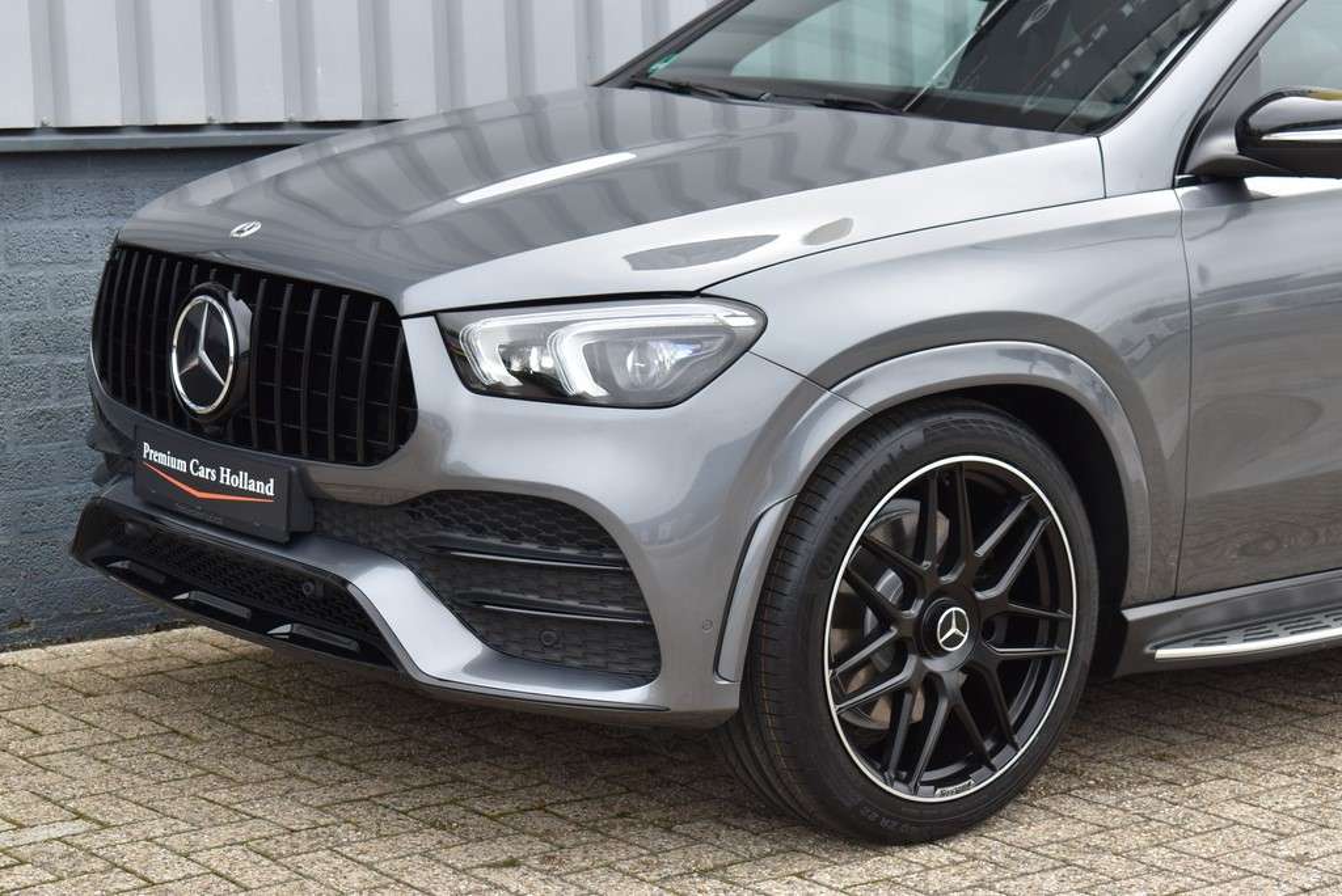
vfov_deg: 16.6
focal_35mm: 82
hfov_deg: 24.6
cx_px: 671
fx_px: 3077
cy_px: 448
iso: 360
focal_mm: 55
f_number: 8
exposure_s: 1/250
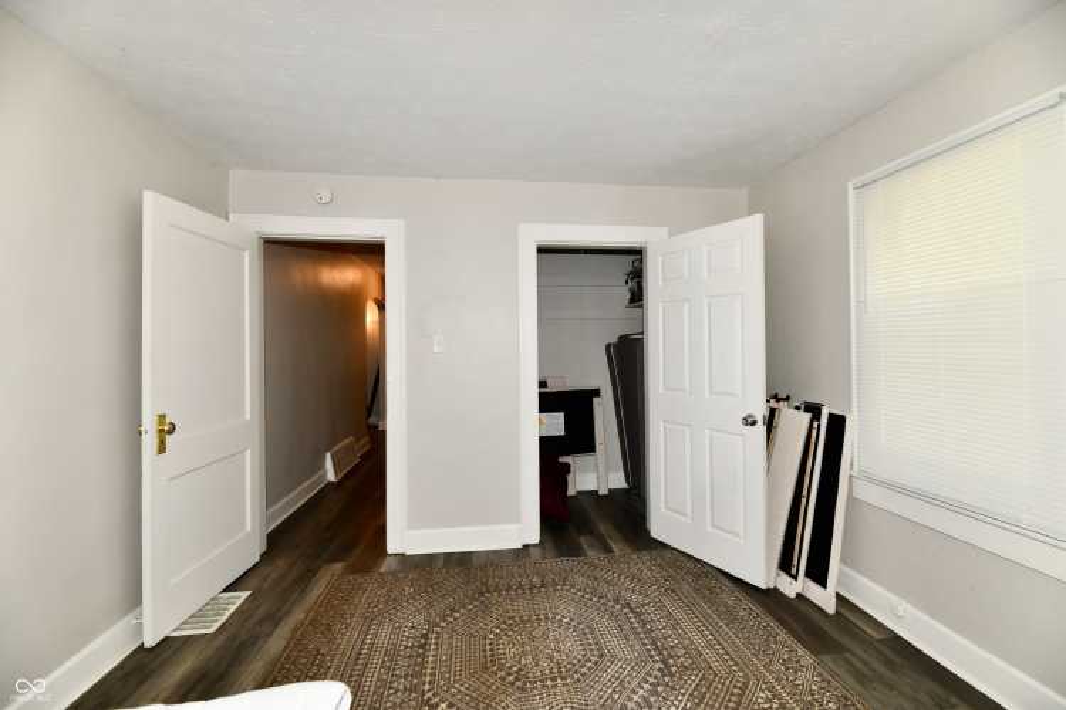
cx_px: 533
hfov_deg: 104.3
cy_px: 355
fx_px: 415
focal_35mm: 14
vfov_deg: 81.2
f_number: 6.3
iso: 640
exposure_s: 1/60
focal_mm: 14
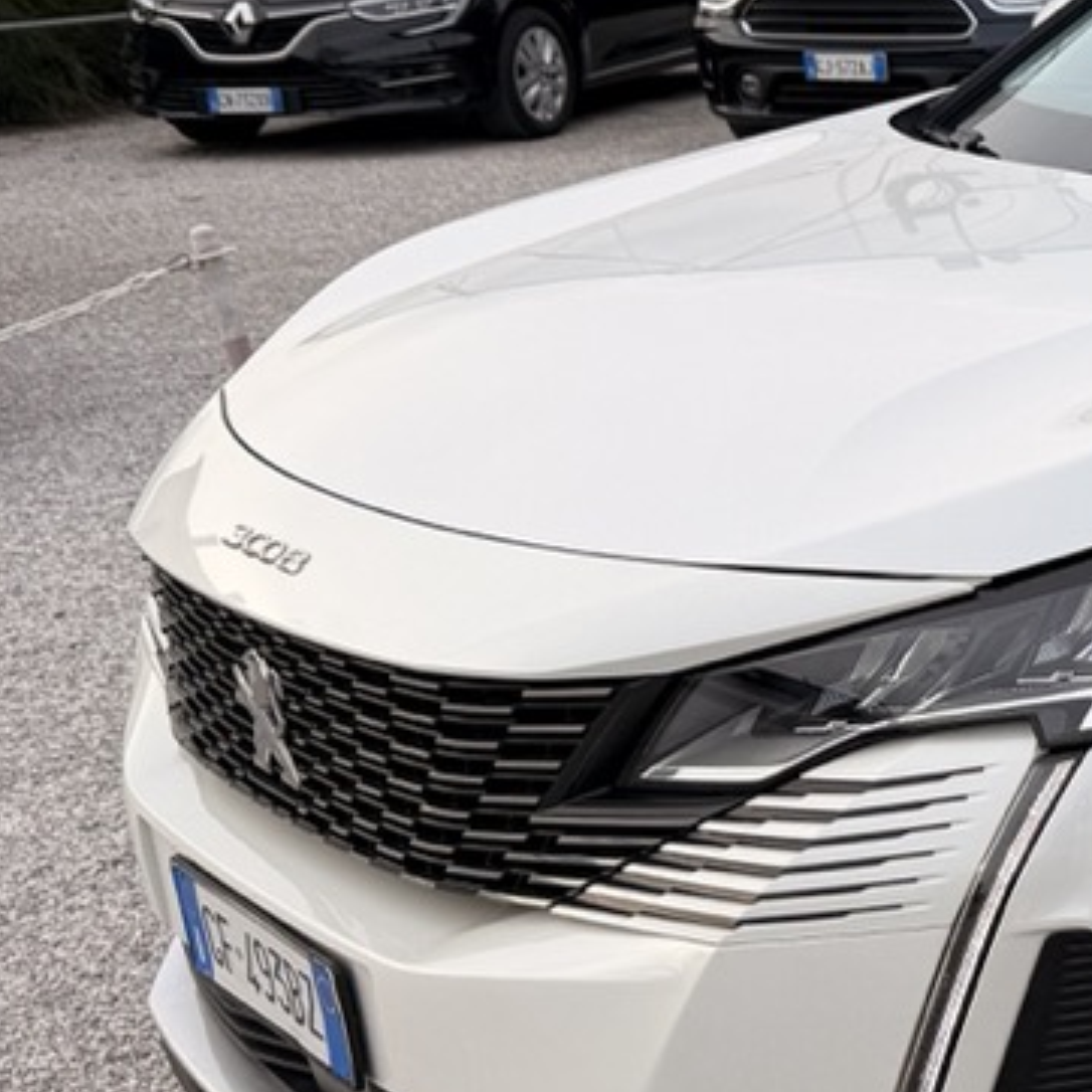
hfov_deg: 19.8
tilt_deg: -13.0
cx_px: 1668
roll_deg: +0.5
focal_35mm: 75
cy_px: 401
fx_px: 2677
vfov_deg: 23.0
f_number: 1.78
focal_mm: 6.76
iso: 80
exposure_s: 1/1585
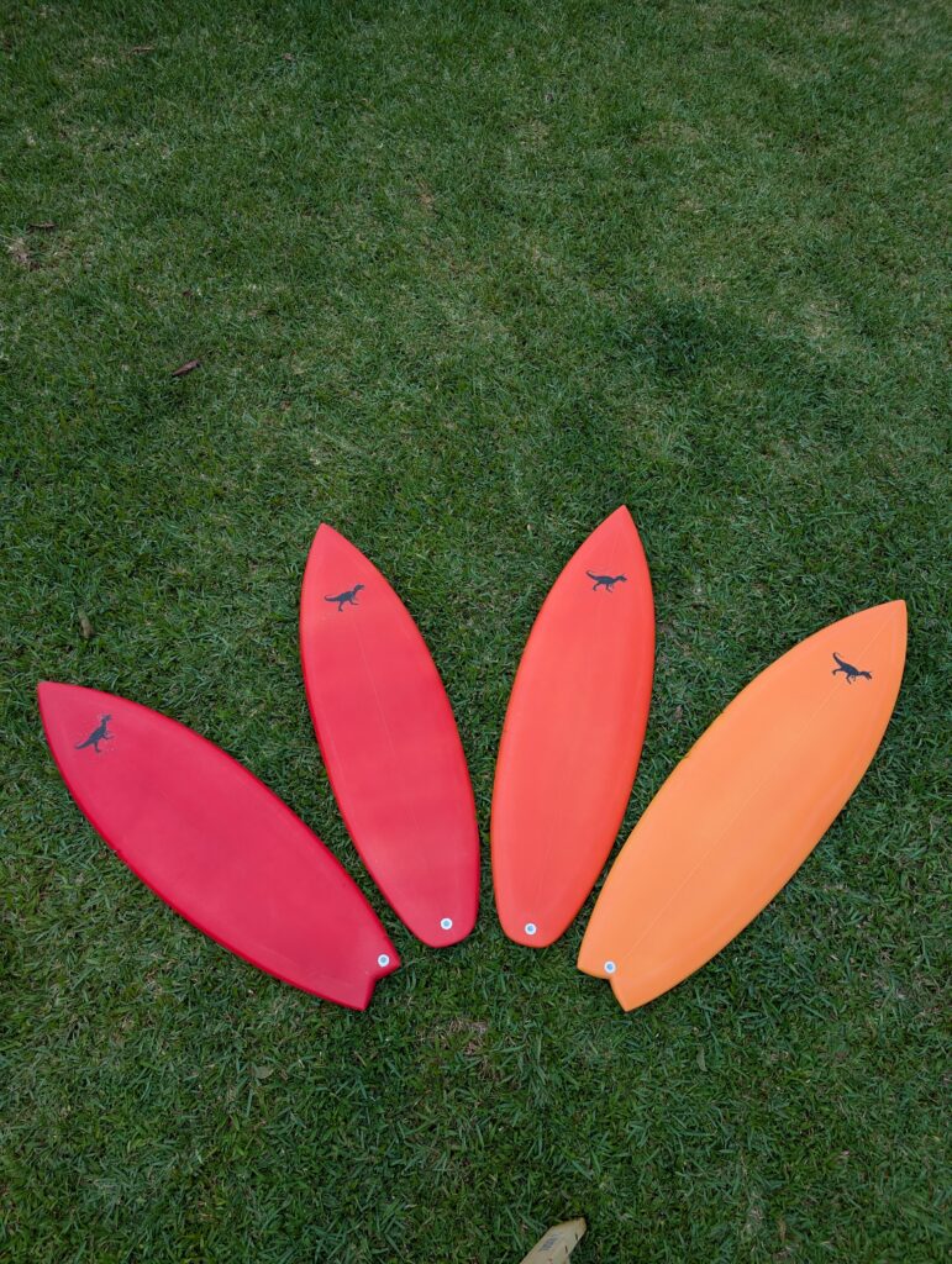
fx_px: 878
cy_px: 632
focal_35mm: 24
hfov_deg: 56.9
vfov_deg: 71.5
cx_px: 476
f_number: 1.68
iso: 20
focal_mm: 6.9
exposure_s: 1/458
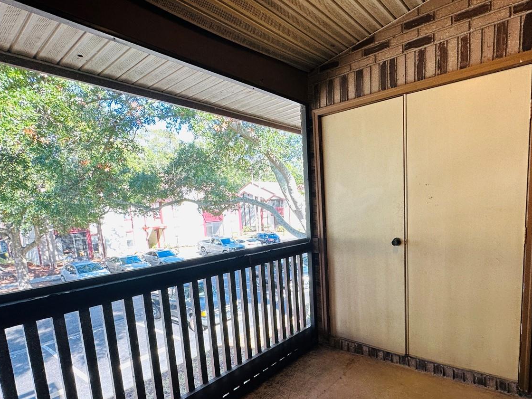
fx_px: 307
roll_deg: +2.3
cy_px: 247
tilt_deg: -8.9
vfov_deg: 65.1
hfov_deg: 80.7
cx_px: 321
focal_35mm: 20
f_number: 2.2
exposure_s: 1/120
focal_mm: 2.22
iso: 100
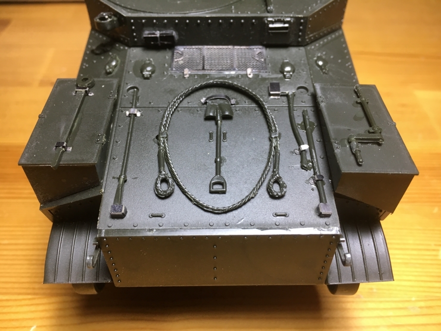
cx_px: 220
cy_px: 166
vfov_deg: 48.2
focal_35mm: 29
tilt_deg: -45.3
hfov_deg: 61.7
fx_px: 369
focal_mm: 4.15
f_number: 2.2
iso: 40
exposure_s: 1/30
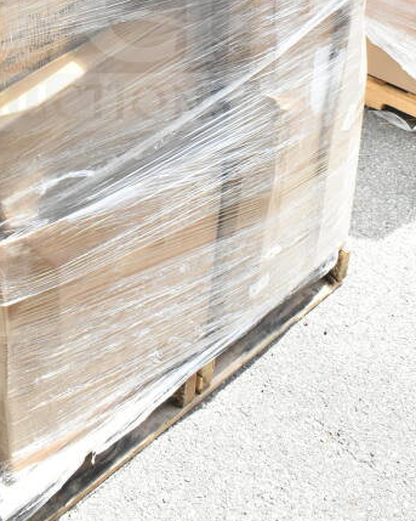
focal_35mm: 54
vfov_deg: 32.7
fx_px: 831
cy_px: 34
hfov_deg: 27.7
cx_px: 107
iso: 1600
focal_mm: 18
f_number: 10
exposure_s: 1/400
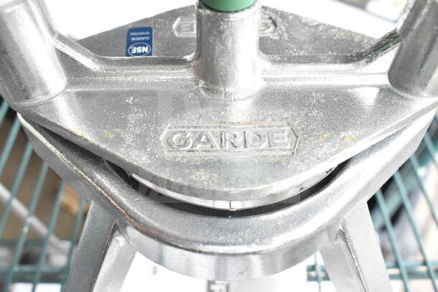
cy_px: 146
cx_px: 219
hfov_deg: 59.5
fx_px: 383
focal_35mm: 32
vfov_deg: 41.7
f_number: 6.3
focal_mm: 21
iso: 1600
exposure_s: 1/160
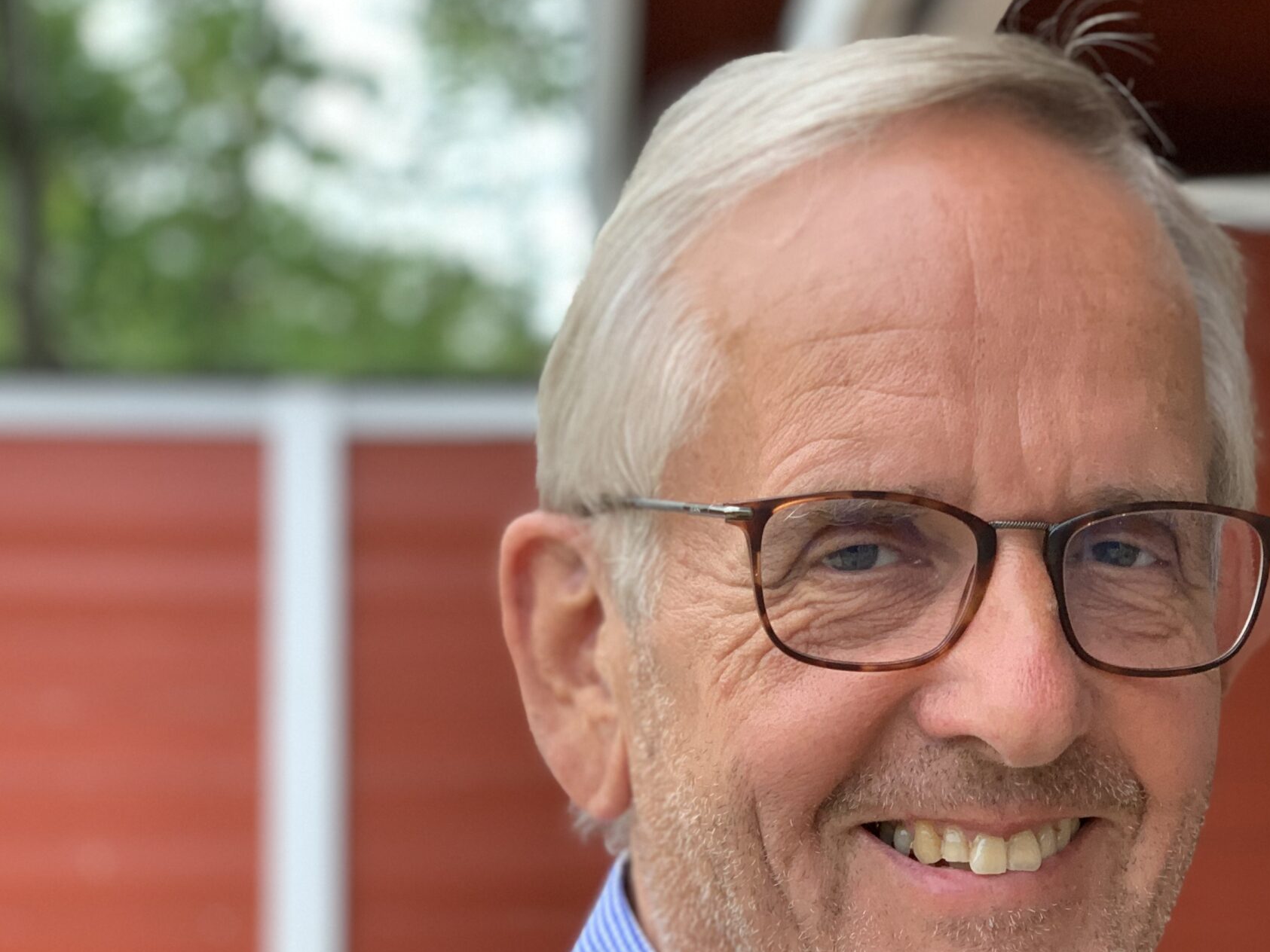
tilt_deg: +4.0
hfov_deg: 24.5
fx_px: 2899
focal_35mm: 79
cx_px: 892
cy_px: 634
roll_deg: -1.1
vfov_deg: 18.6
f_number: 2.4
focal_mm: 6
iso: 125
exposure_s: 1/90
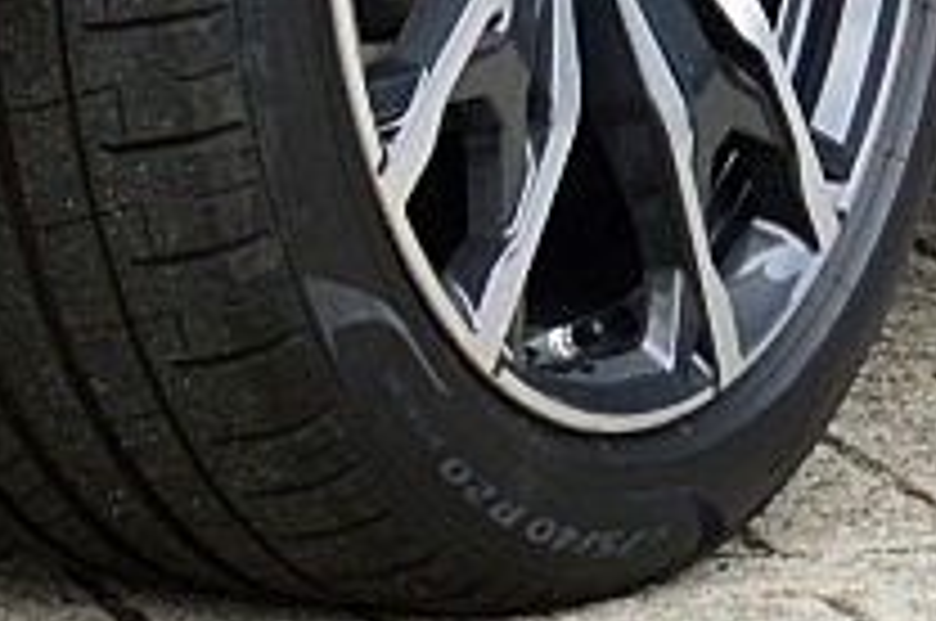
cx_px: -400
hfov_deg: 5.2
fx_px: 10332
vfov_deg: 3.4
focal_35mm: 398
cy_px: -1332
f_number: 9
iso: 400
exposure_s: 1/160
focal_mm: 34
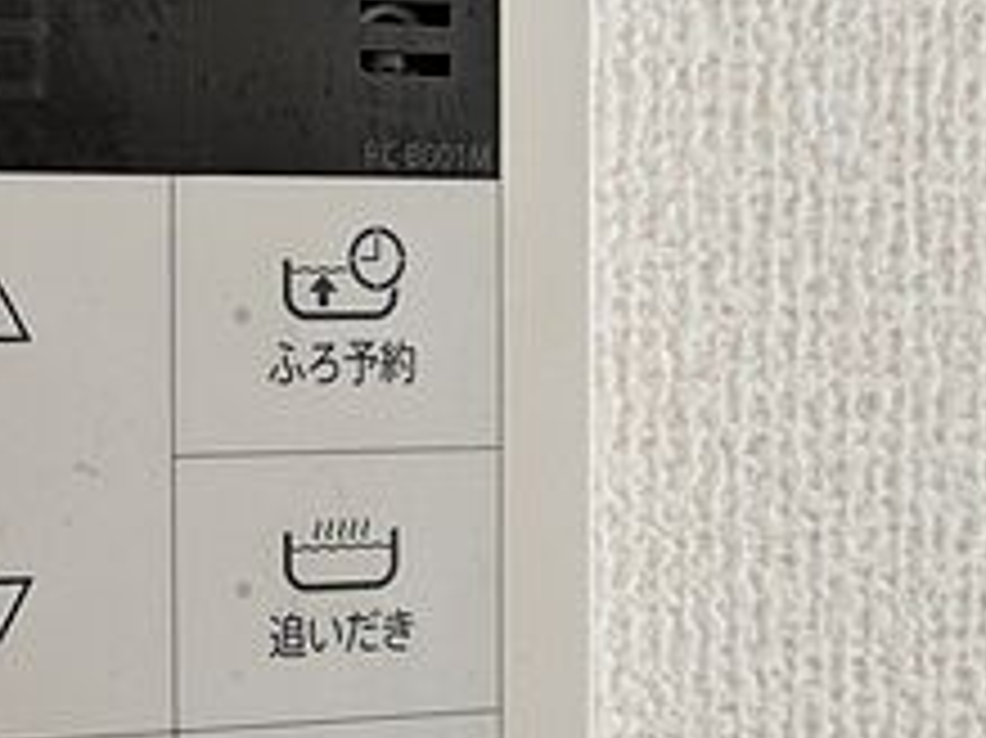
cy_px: 454
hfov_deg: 25.2
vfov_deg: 20.1
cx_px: -36
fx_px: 2078
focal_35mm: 73
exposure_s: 1/179
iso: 59
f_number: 1.89
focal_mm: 5.43
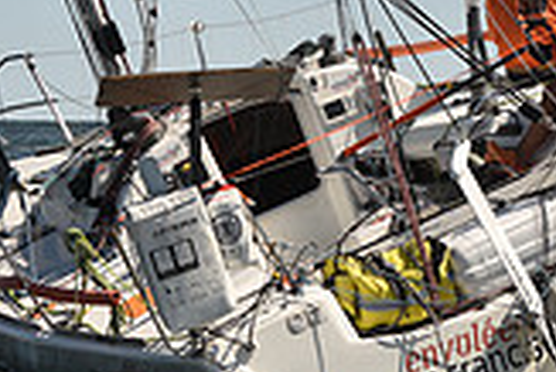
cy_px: 46
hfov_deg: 8.3
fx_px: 3849
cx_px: 351
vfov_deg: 5.5
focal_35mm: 249
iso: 250
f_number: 5
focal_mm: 70
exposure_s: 1/1250
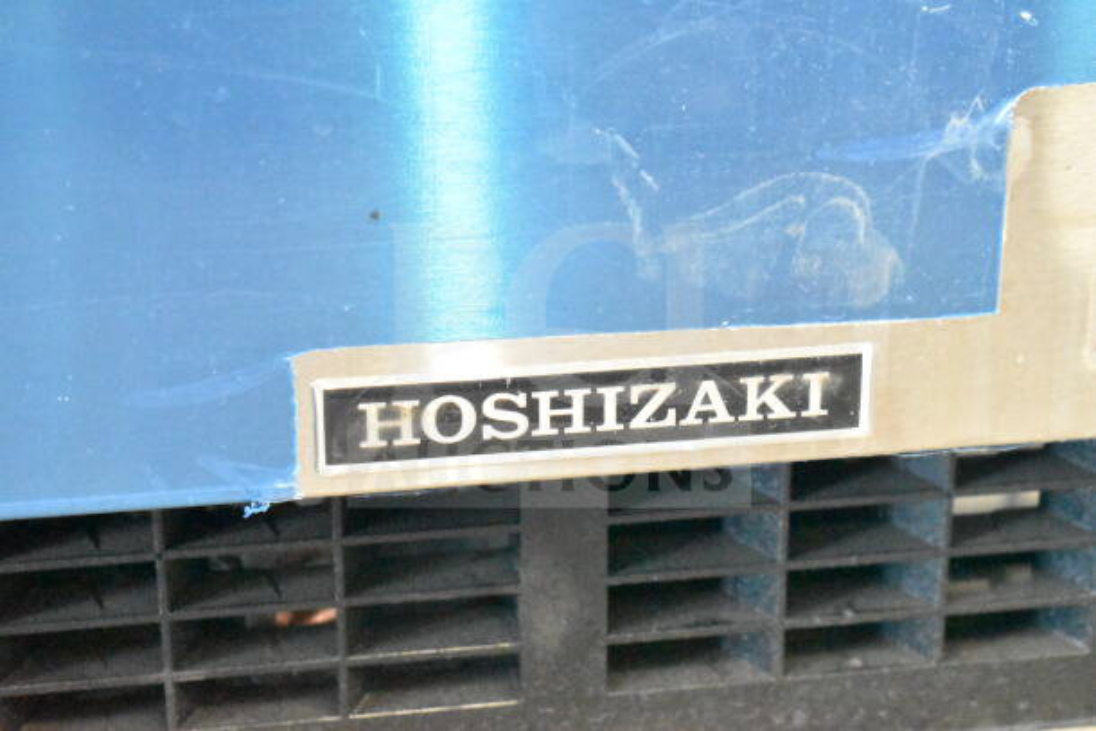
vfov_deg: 16.6
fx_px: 2512
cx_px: 548
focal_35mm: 82
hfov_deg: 24.6
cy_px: 366
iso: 25600
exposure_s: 1/100
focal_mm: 55
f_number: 5.6
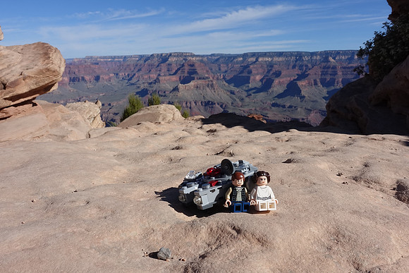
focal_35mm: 30
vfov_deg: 43.6
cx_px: 204
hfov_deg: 61.9
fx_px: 341
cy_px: 136
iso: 125
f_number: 11
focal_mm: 10.89
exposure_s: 1/250
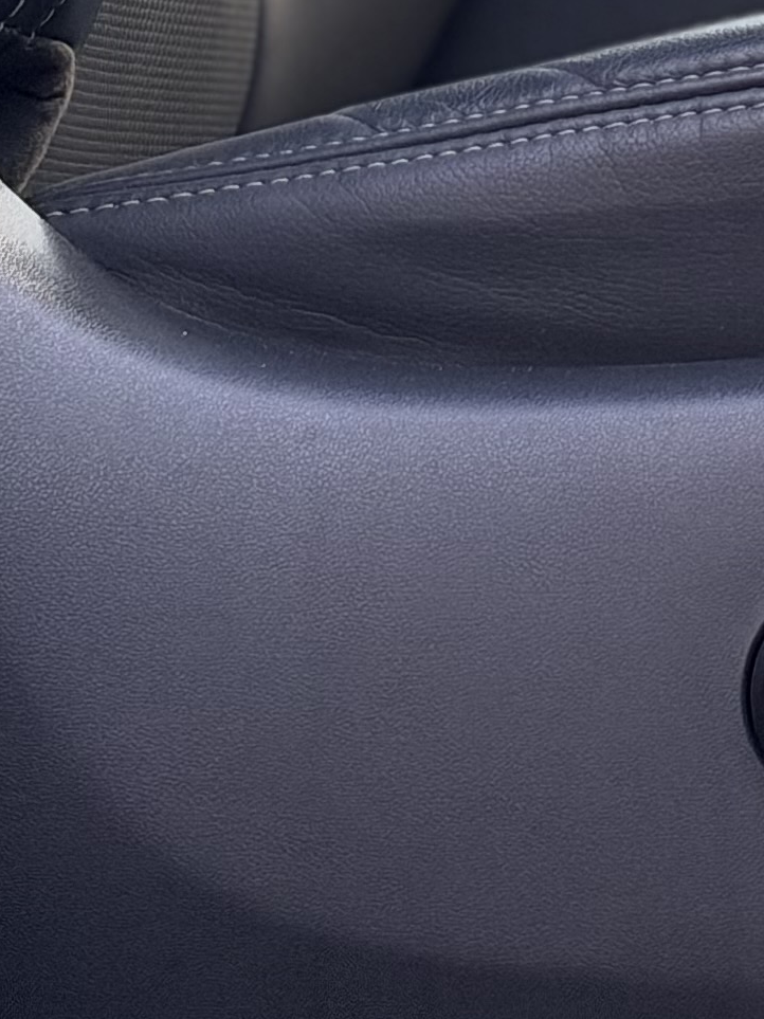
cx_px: 1551
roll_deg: +1.9
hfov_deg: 7.1
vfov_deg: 9.4
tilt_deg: +8.8
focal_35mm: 201
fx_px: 5916
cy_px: -747
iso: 100
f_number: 1.8
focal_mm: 6.93
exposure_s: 1/60
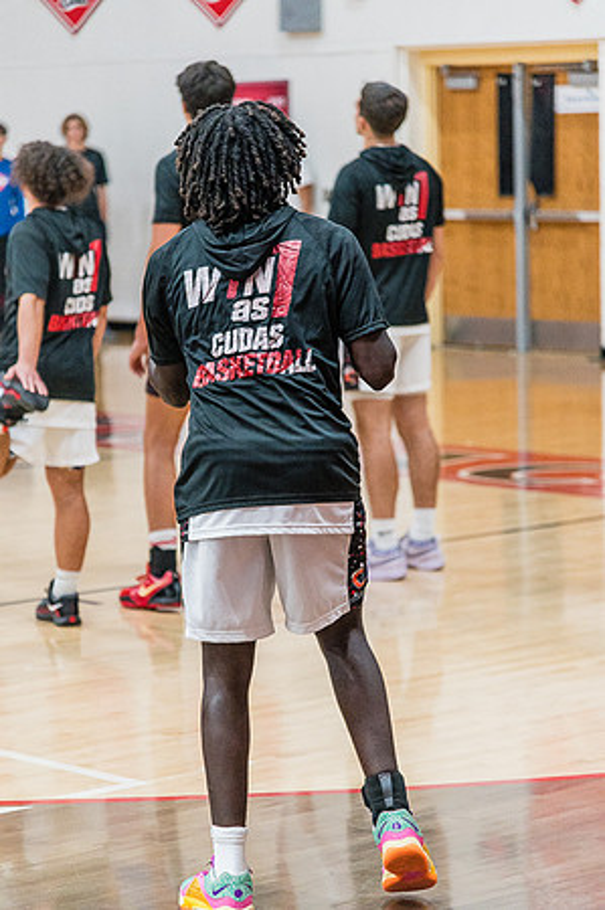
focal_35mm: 120
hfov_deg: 11.4
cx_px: 302
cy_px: 455
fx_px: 3032
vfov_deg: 17.1
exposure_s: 1/320
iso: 5000
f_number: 4
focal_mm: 120
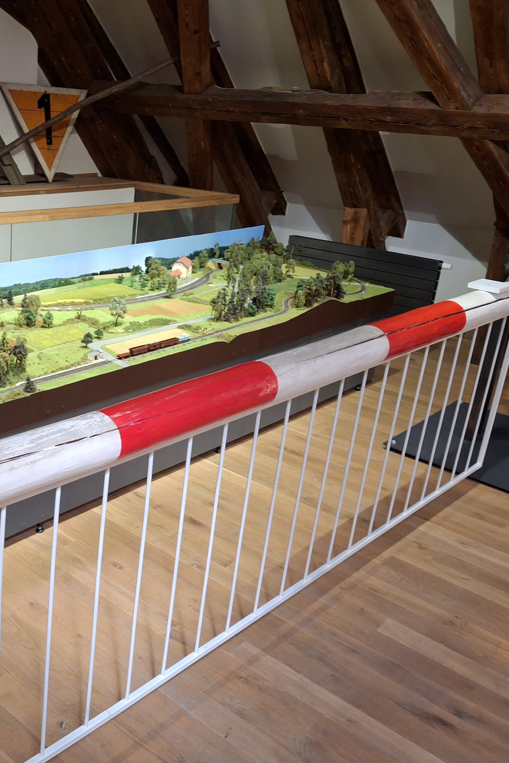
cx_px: 79
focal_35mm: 35
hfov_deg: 36.2
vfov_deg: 54.4
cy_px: 380
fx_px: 742
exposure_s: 1/50
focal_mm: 4.69
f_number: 1.8
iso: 125
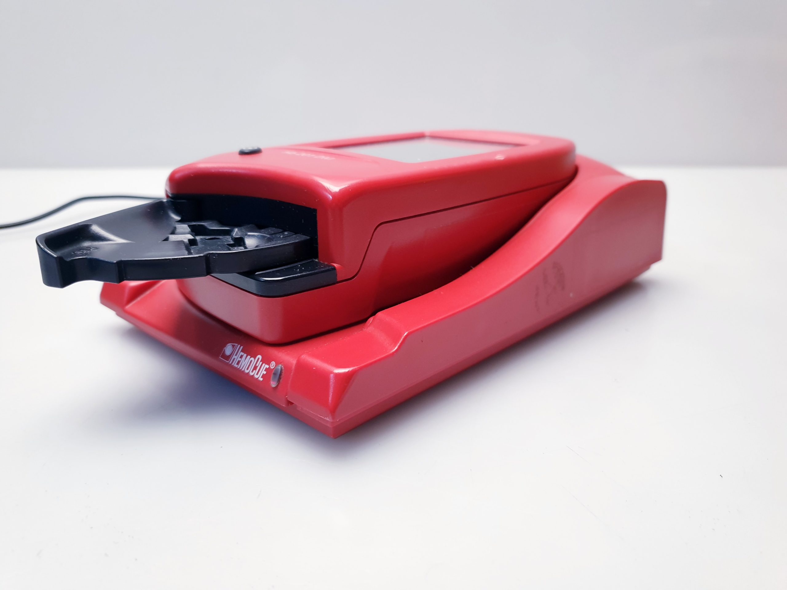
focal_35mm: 26
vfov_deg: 53.1
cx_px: 394
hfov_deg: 67.3
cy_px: 295
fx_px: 591
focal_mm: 4.3
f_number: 1.5
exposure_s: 1/100
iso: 100
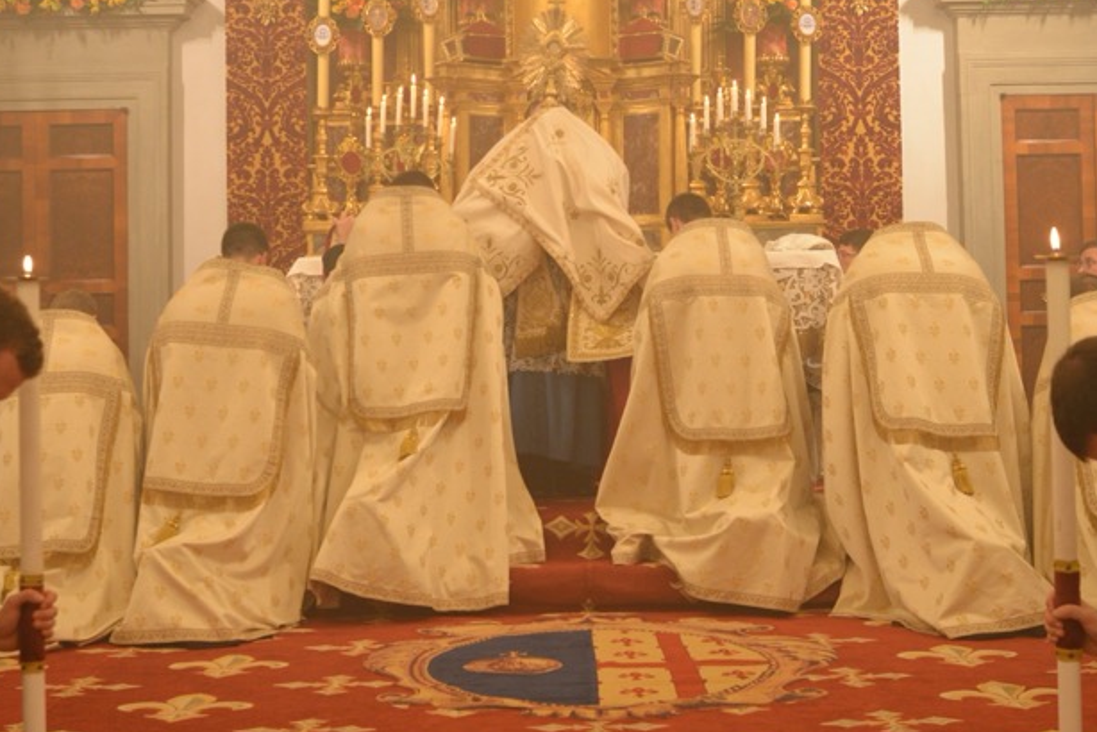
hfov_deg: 35.0
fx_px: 1738
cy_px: 259
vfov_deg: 23.7
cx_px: 554
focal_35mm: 57
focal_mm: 35
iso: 1600
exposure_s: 1/80
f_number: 4.5
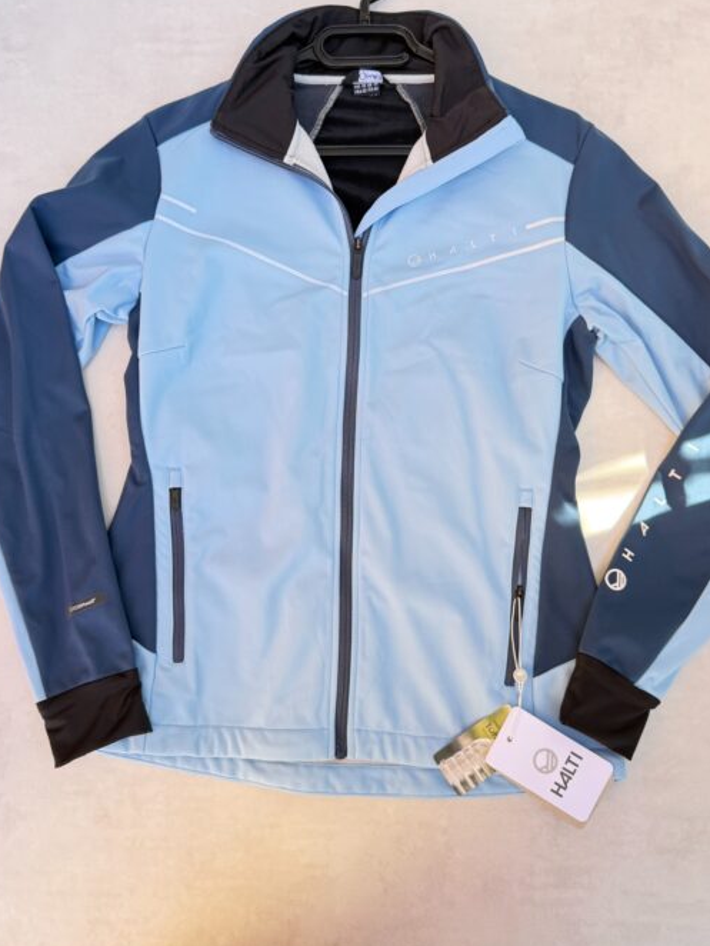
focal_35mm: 29
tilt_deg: -84.8
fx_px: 793
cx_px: 341
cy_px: 439
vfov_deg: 61.6
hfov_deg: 48.2
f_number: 1.78
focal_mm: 6.76
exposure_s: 1/172
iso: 80
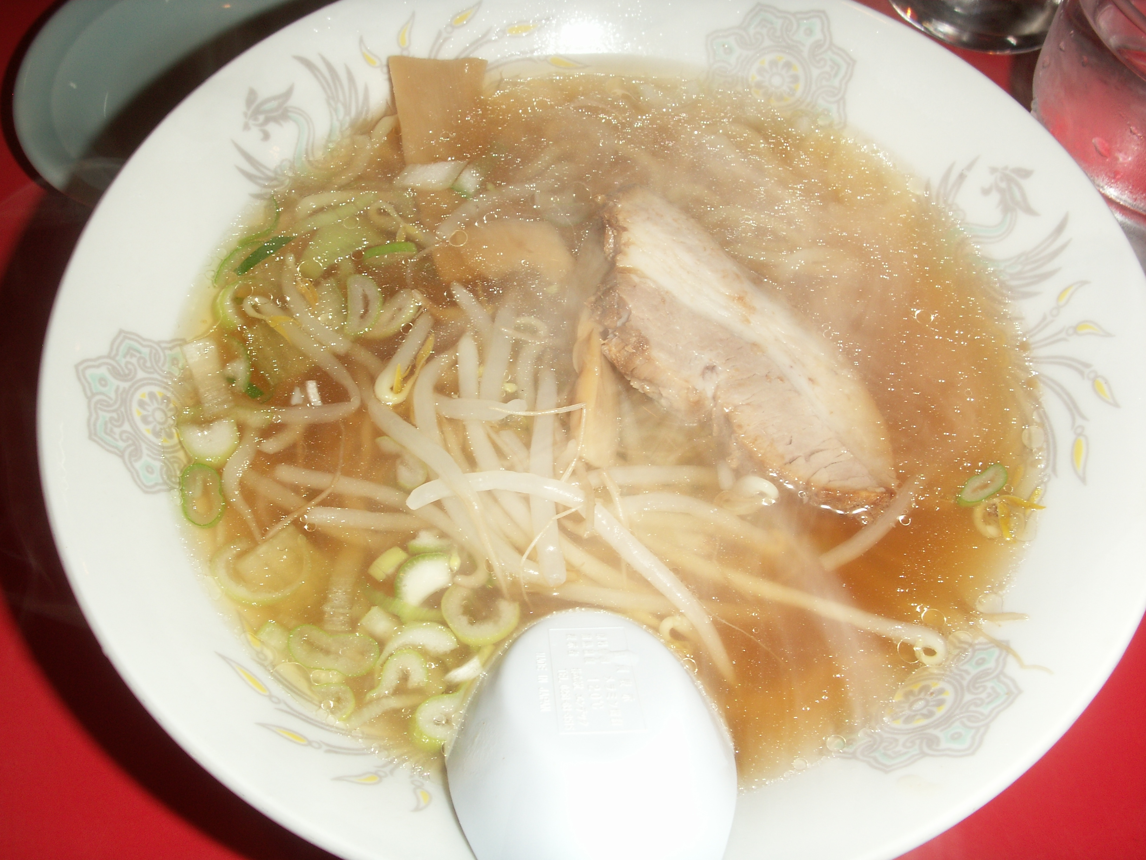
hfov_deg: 50.1
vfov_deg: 38.7
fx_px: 1225
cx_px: 573
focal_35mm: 37
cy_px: 430
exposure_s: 1/40
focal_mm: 7.7
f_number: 7.1
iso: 50
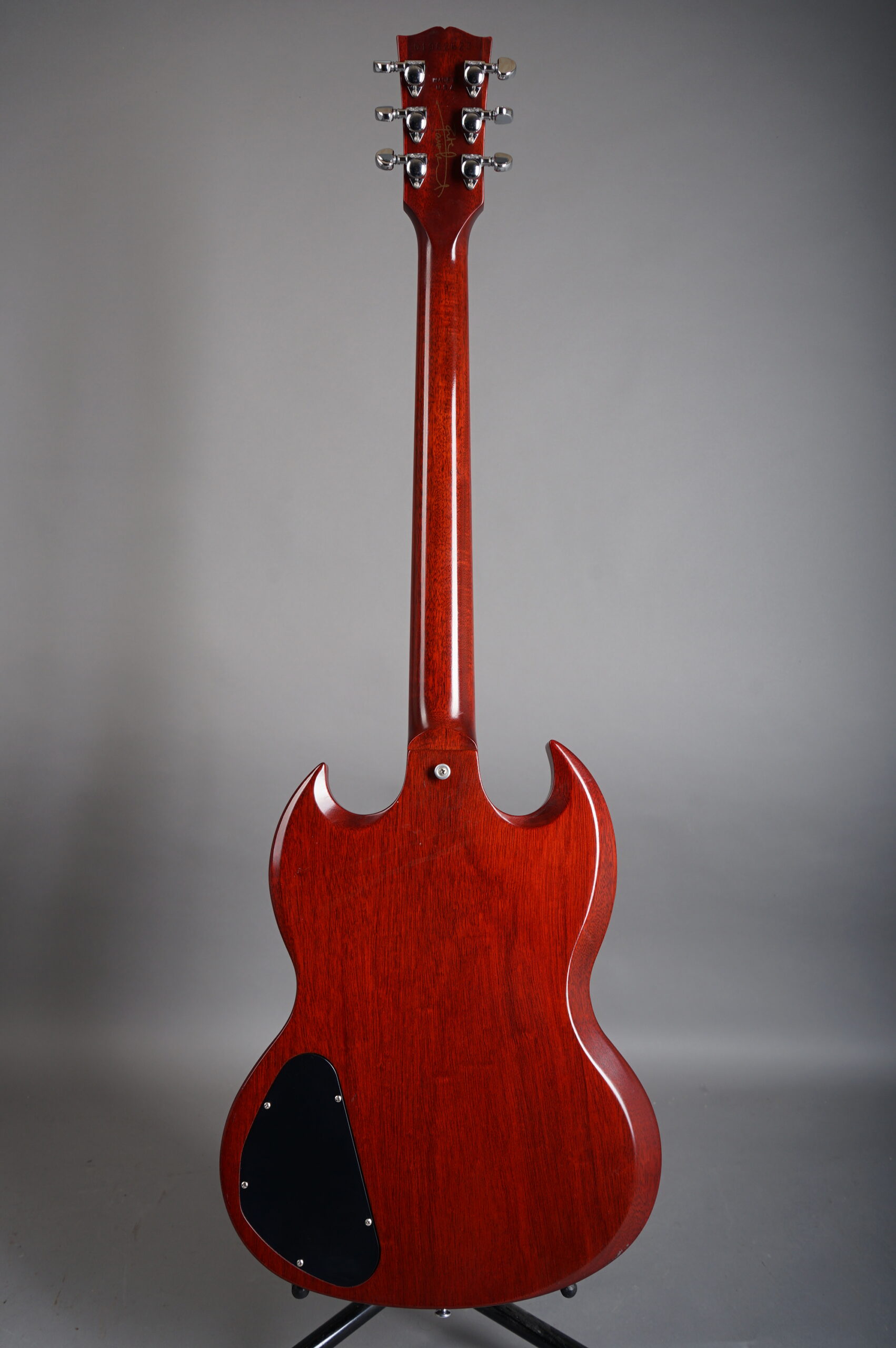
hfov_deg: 44.9
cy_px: 674
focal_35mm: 29
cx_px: 448
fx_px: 1085
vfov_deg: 63.7
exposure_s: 1/160
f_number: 7.1
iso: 160
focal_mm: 29
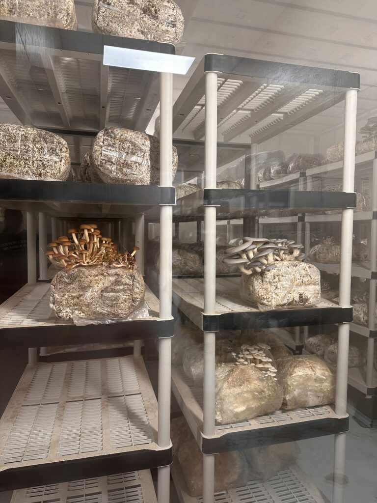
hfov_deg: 56.8
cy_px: 252
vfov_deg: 71.6
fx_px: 349
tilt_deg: -2.1
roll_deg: -0.3
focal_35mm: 24
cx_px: 188
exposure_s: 1/60
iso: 125
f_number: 1.78
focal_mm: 6.86
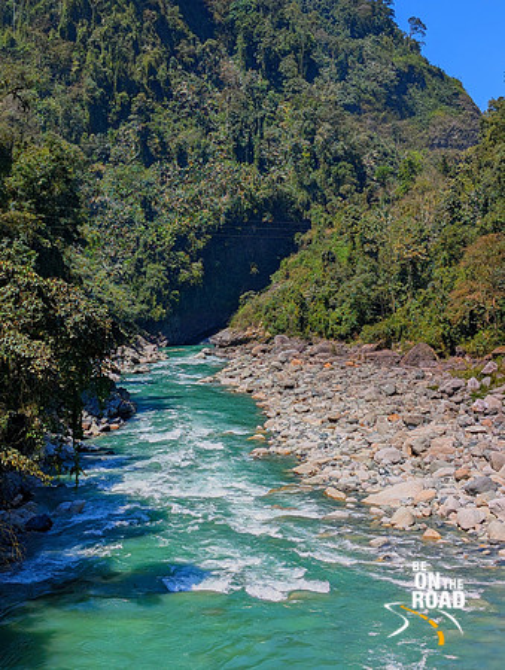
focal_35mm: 49
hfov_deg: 29.8
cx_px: 252
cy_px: 335
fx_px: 950
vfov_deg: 38.9
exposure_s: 1/1323
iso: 18
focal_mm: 6.9
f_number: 1.68
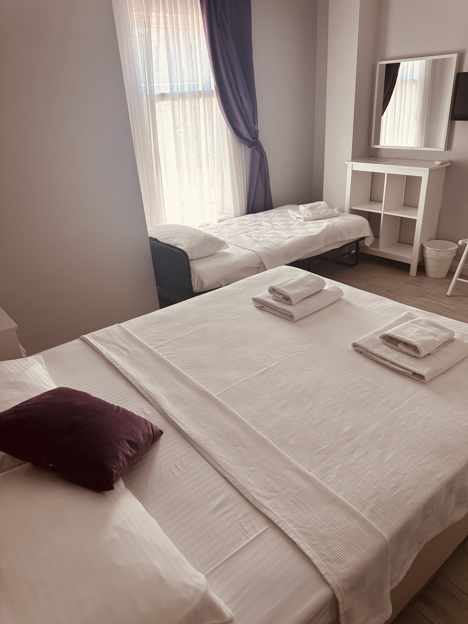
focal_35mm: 24
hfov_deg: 56.8
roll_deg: +3.6
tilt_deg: -25.8
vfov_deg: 71.6
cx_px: 234
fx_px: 433
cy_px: 312
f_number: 1.78
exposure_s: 1/136
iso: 100
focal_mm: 6.86
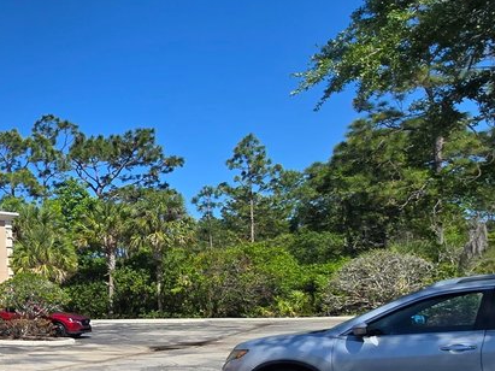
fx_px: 543
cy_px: 318
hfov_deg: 32.4
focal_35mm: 38
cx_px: -188
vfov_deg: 35.9
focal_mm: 2.2
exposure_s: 1/2240
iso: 50
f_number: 2.2
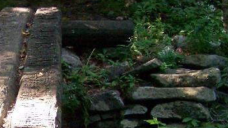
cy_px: 139
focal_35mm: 122
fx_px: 737
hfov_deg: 17.2
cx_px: -2
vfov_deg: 9.8
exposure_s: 1/80
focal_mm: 6.3
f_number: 2.8
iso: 400
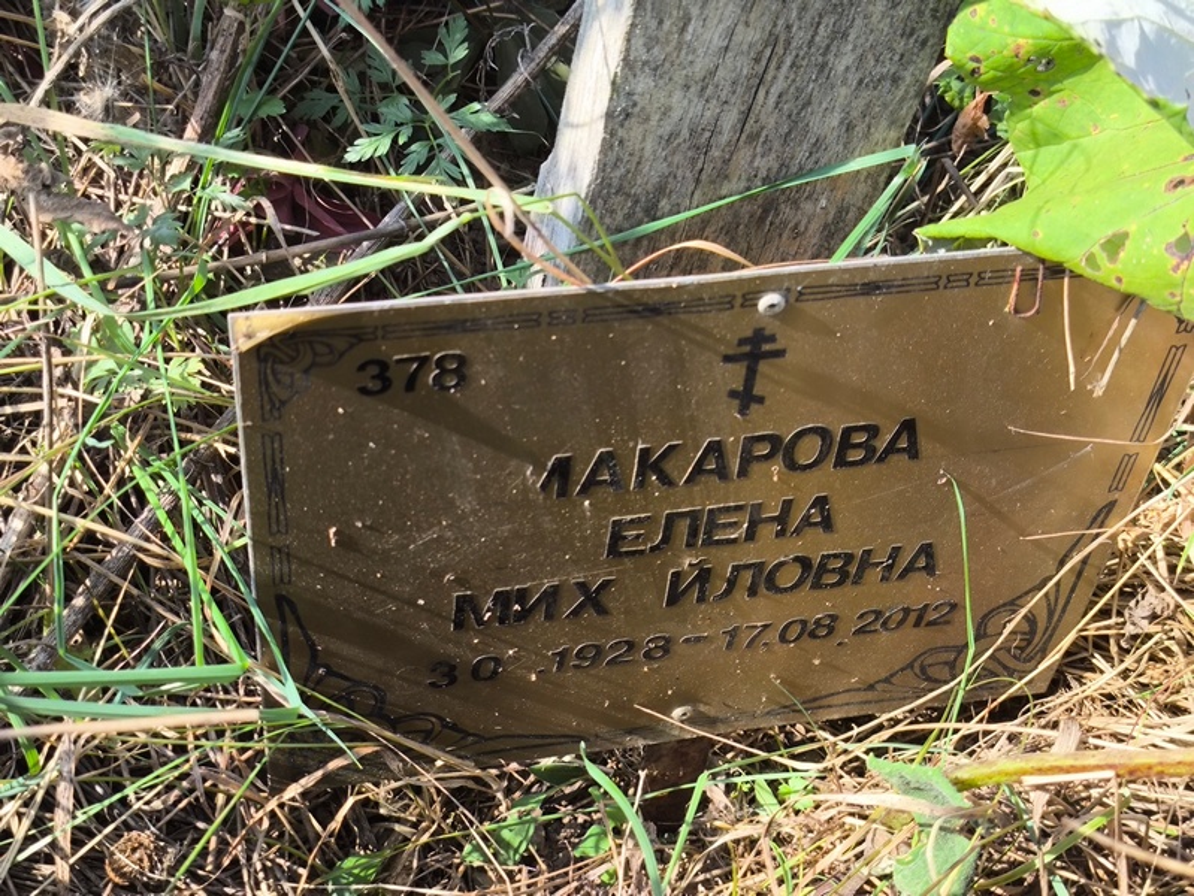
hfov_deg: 38.2
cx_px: 597
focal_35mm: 50
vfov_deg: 29.1
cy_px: 448
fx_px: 1725
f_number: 1.7
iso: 50
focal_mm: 4.71
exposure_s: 1/369
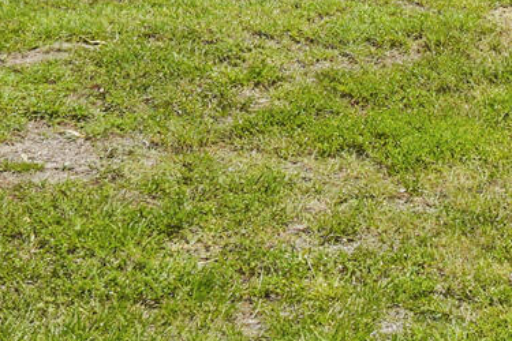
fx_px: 1707
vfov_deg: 11.1
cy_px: -133
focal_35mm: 120
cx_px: 744
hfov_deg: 15.8
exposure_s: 1/40
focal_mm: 18
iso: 100
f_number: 10
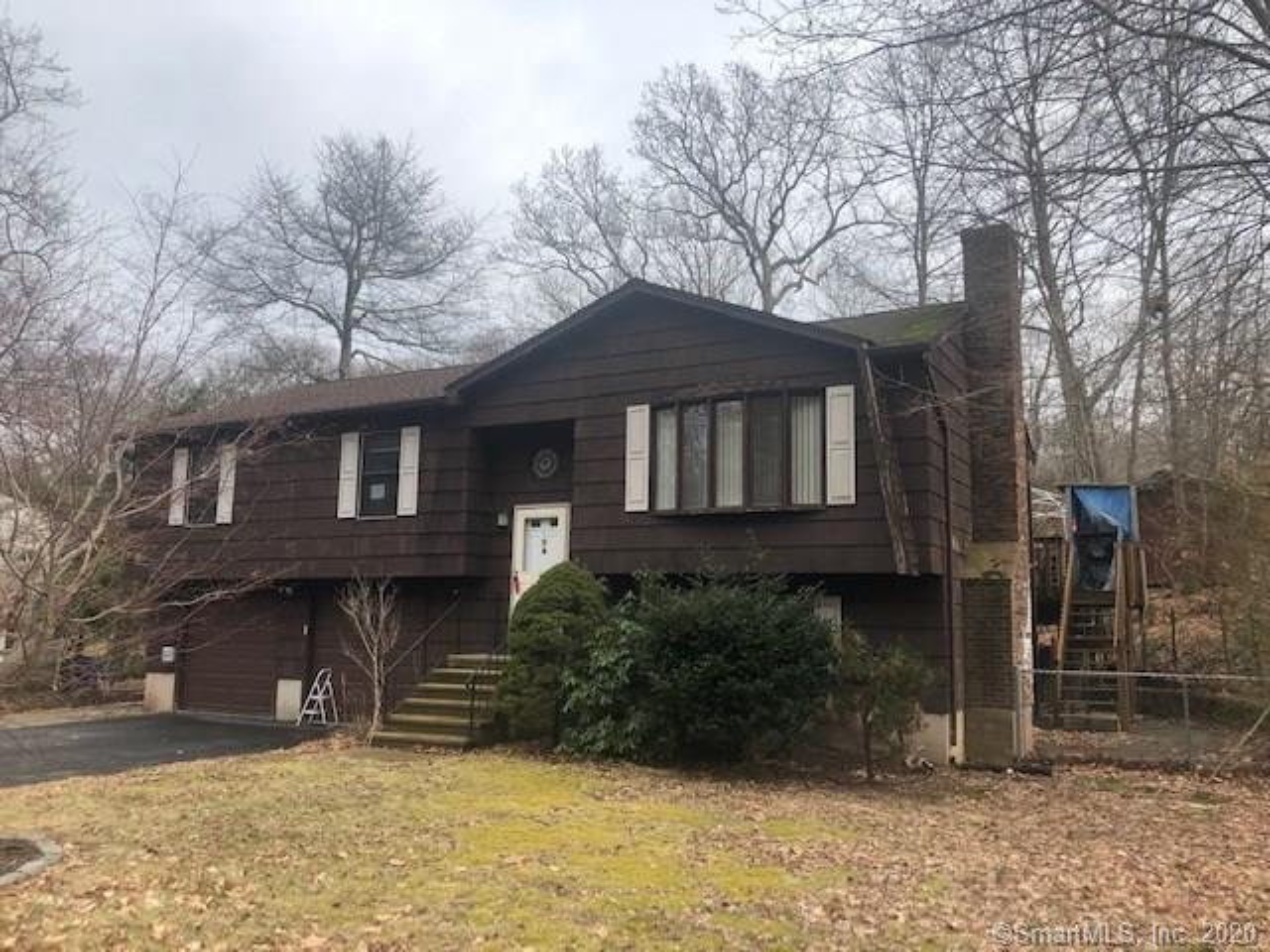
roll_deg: -0.1
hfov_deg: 63.4
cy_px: 476
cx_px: 635
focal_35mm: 28
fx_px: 1027
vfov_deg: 49.7
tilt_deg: +5.3
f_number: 1.8
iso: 20
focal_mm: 4
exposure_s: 1/1350
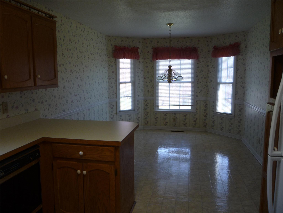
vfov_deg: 46.8
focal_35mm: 30
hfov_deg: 60.0
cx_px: 142
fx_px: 245
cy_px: 106
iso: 100
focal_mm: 5.2
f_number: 3.3
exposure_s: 1/30
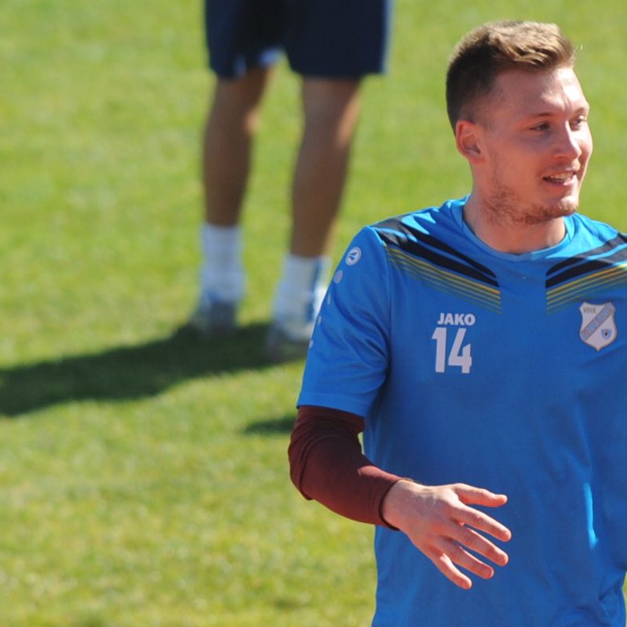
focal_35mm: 312
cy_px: 323
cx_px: 559
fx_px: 6394
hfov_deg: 5.6
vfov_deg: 5.6
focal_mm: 200
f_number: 4.5
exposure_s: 1/2500
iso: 500
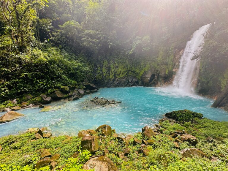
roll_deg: +0.1
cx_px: 114
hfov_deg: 102.1
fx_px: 92
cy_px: 86
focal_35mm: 14
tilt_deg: -8.2
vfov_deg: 85.7
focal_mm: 2.22
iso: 40
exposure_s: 1/216
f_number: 2.2
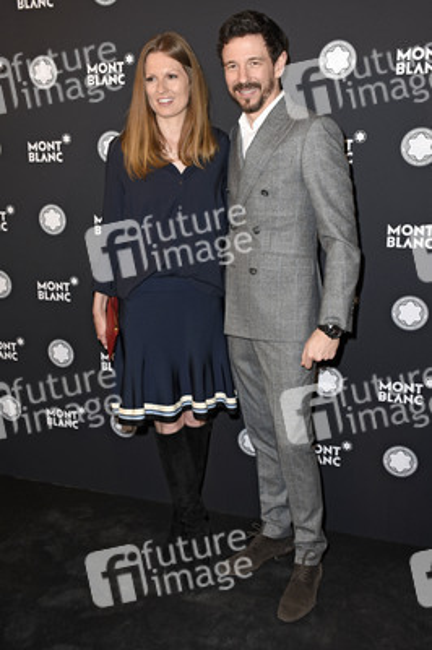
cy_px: 325
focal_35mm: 36
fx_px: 649
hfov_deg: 36.8
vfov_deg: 53.2
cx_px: 216
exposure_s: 1/125
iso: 400
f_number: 6.3
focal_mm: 24
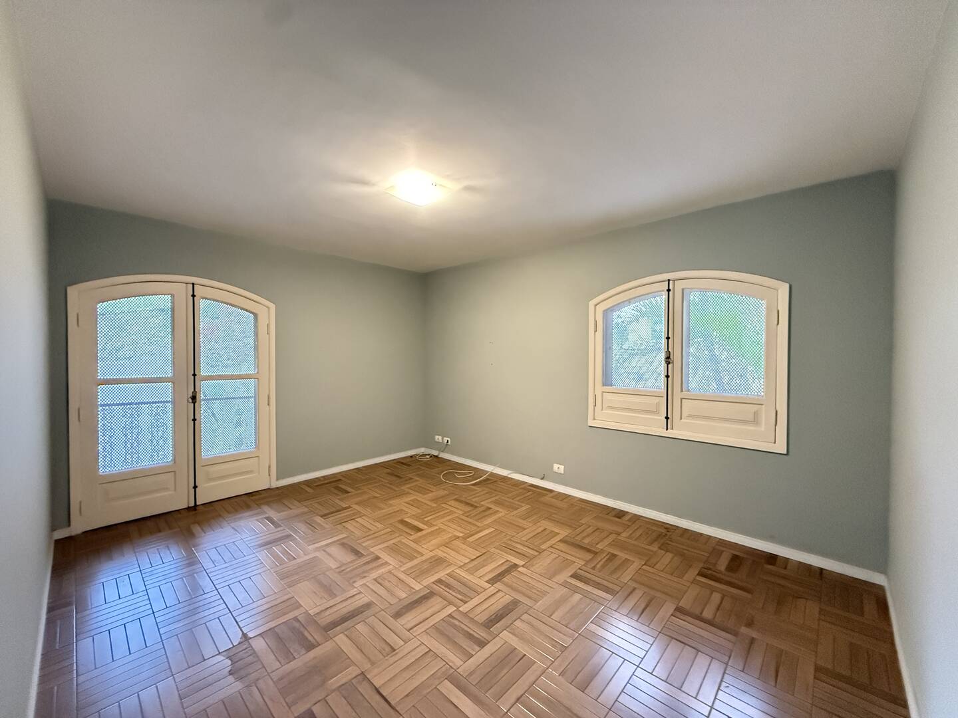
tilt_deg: -0.1
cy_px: 359
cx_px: 479
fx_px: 387
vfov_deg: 85.7
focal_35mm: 14
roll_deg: -0.5
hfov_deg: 102.1
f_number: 2.2
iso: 1250
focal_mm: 2.22
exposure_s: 1/60
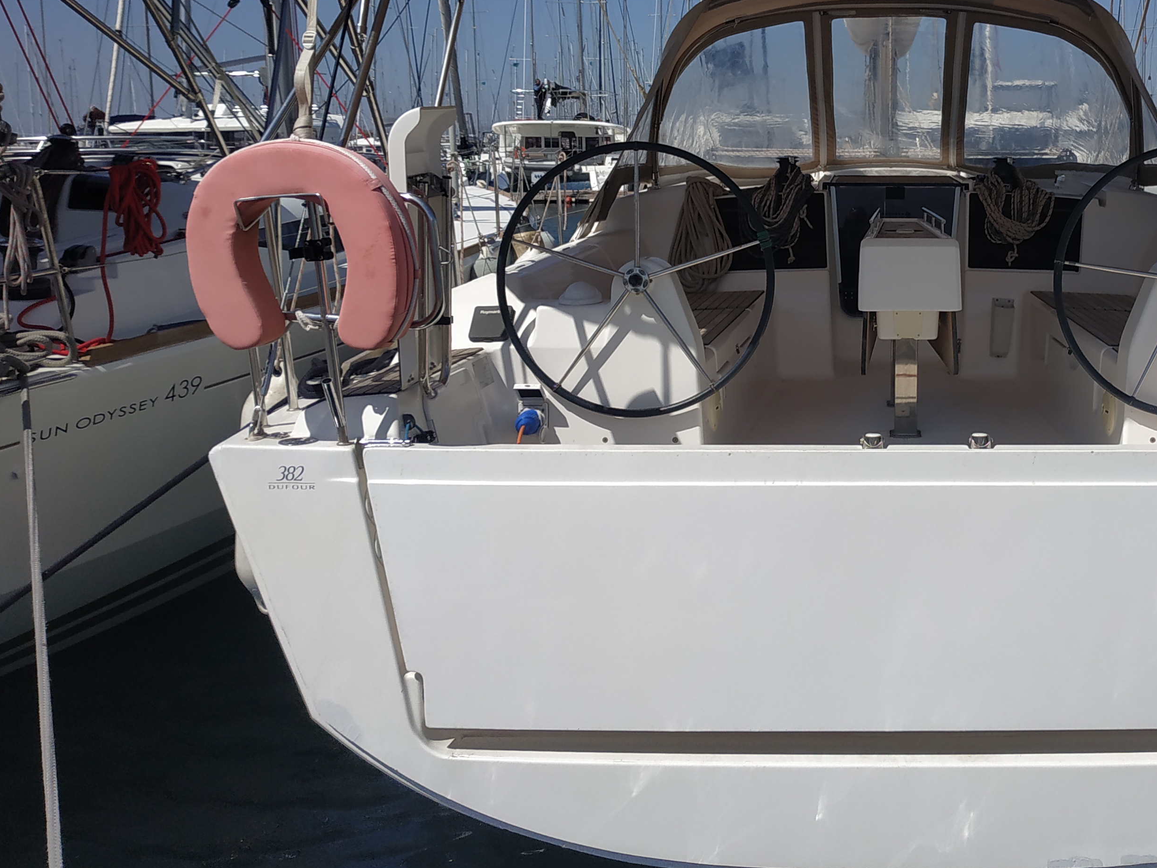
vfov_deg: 36.4
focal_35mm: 39
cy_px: 274
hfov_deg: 46.1
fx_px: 1303
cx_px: 870
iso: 100
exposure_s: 1/4724
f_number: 1.9
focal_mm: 3.94
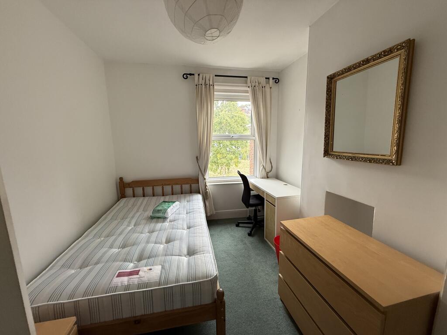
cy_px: 168
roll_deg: +0.4
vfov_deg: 85.7
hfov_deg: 102.1
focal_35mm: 14
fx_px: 181
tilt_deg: -8.3
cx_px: 224
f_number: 2.2
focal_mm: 2.22
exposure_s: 1/99
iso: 160
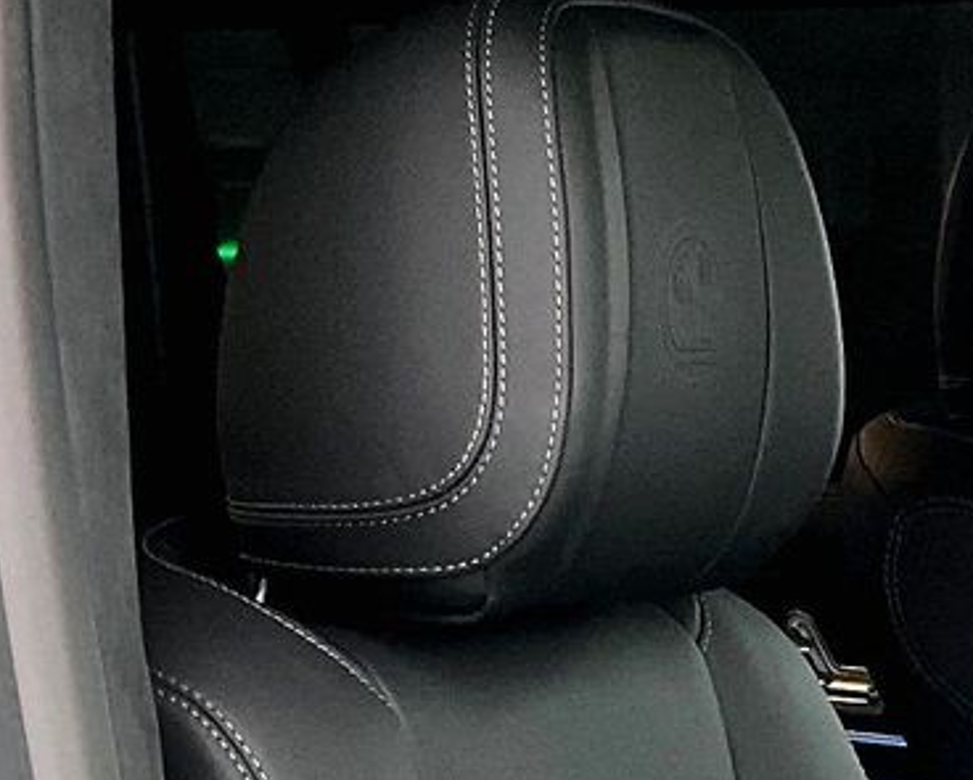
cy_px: 1108
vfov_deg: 12.1
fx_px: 3545
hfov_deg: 15.0
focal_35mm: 123
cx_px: 1203
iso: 200
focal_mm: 3
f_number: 1.8
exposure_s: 1/40
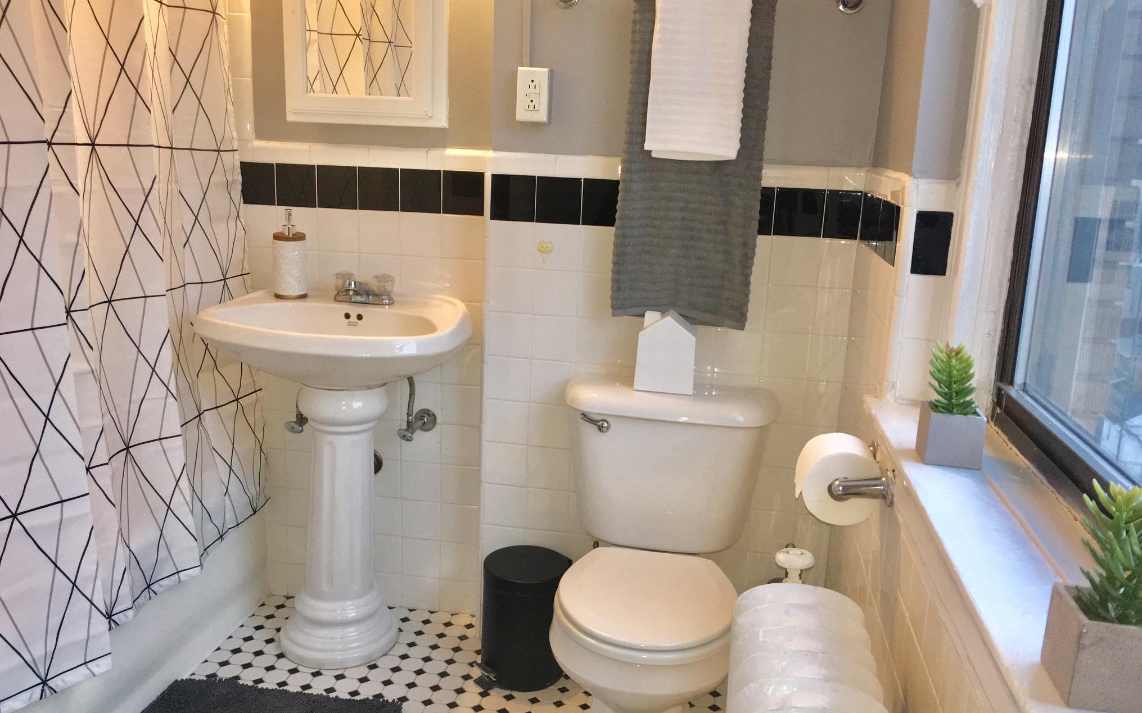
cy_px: 355
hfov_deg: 61.2
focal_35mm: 31
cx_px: 567
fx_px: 965
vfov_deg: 40.6
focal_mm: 4.15
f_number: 2.2
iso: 80
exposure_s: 1/30
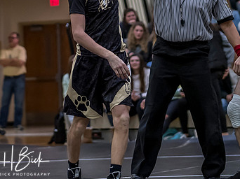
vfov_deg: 7.3
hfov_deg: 9.8
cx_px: 87
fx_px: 1400
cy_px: 14
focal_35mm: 202
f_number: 1.2
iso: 1250
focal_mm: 45
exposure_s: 1/1250
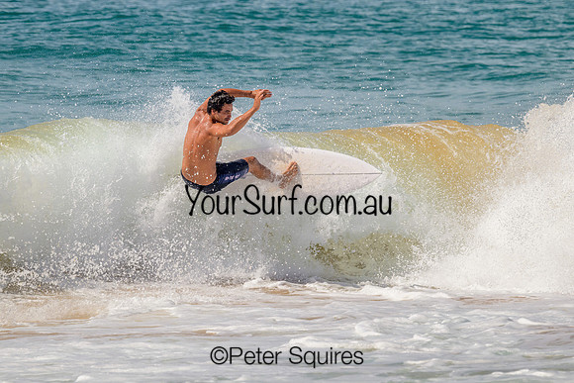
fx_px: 10659
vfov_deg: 2.1
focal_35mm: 668
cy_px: 122
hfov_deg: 3.1
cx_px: 281
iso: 640
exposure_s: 1/2000
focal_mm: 490
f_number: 10
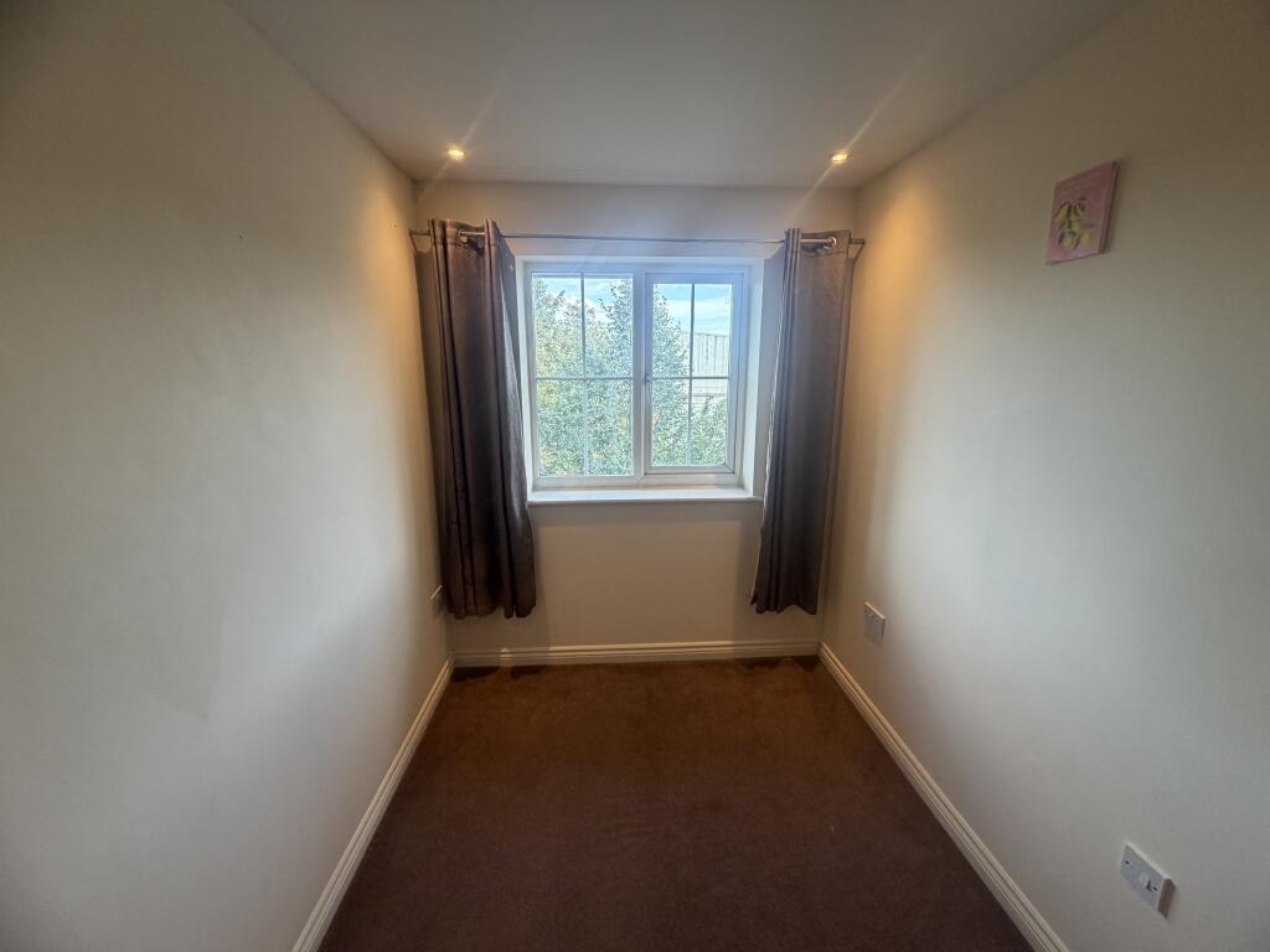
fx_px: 514
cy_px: 476
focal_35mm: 14
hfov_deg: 102.1
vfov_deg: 85.7
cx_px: 635
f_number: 2.2
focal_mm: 2.22
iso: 160
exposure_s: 1/100
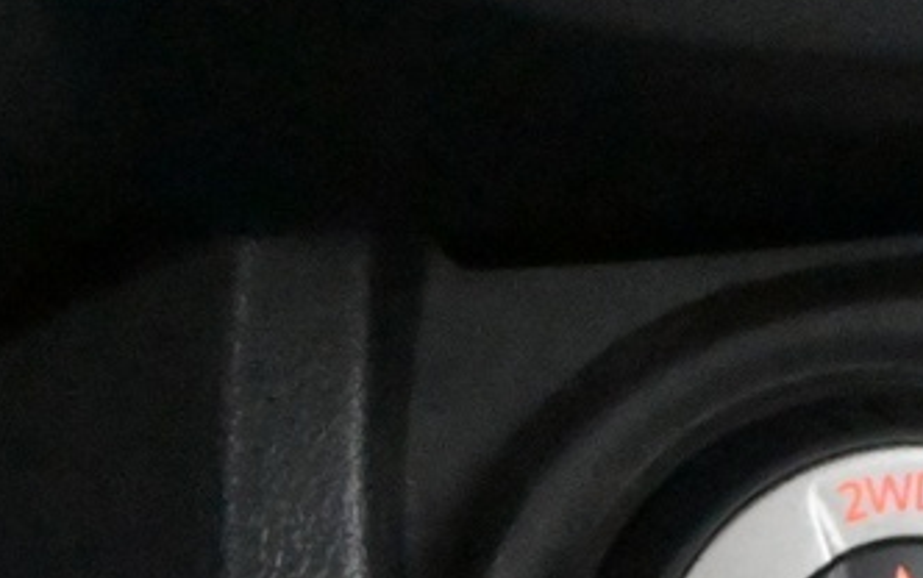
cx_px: 1568
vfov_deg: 7.8
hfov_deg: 11.7
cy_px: -142
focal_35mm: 168
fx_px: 4222
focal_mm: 22.5
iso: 16000
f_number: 4
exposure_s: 1/40
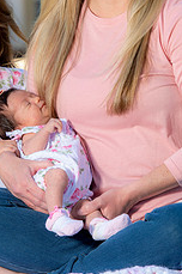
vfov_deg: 7.2
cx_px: 80
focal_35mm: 285
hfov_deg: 4.8
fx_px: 2168
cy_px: 81
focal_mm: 145
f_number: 5.6
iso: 100
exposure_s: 1/160
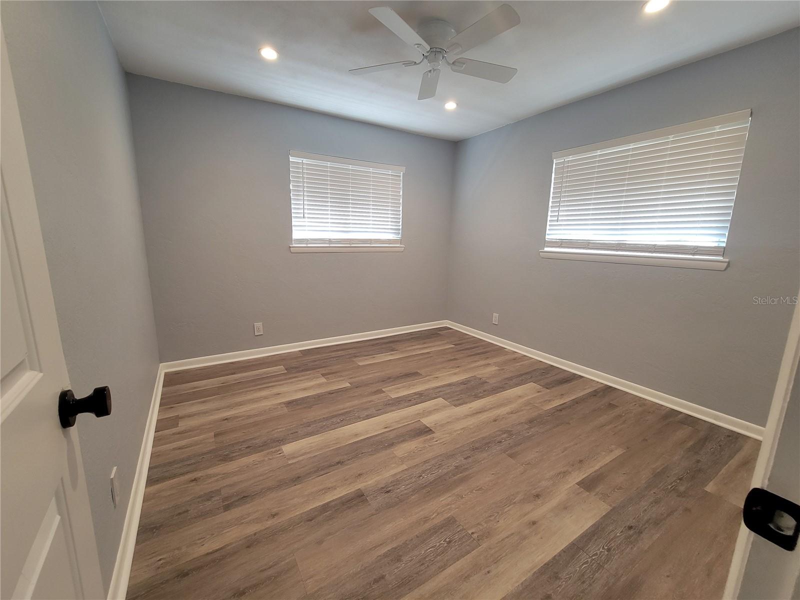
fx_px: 300
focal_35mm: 13
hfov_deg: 106.2
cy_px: 300
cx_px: 400
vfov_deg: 89.9
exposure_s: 1/60
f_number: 2.2
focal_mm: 2.2
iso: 200
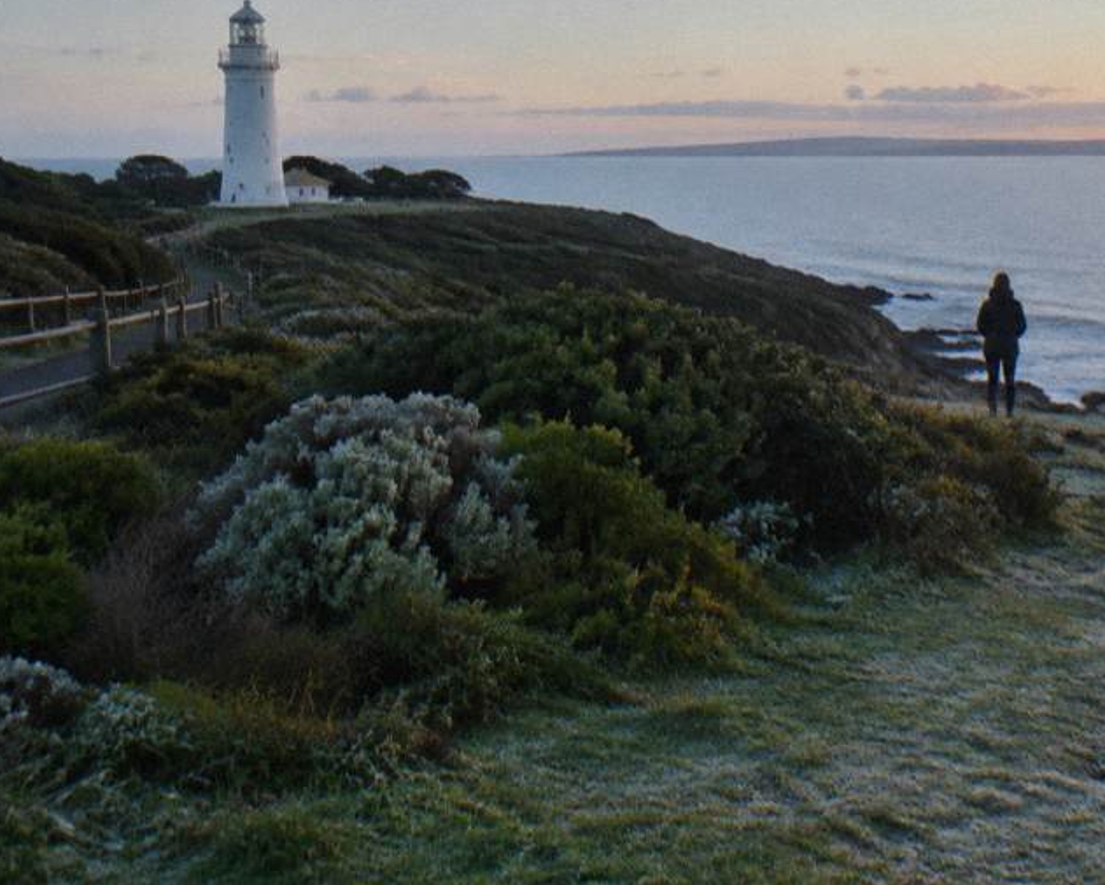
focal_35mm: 52
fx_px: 1701
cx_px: 867
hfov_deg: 35.0
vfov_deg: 29.1
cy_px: 375
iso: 400
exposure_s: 1/200
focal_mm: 35
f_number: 11
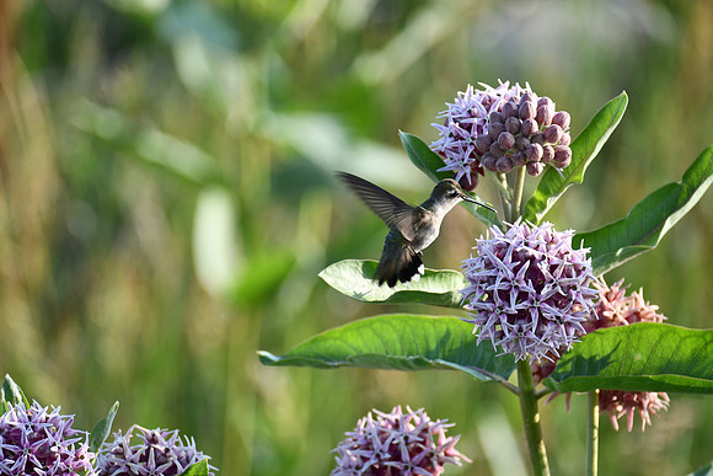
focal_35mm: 405
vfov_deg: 3.4
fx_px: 8023
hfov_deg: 5.1
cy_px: 238
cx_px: 356
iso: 400
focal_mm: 270
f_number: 5.6
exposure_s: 1/500
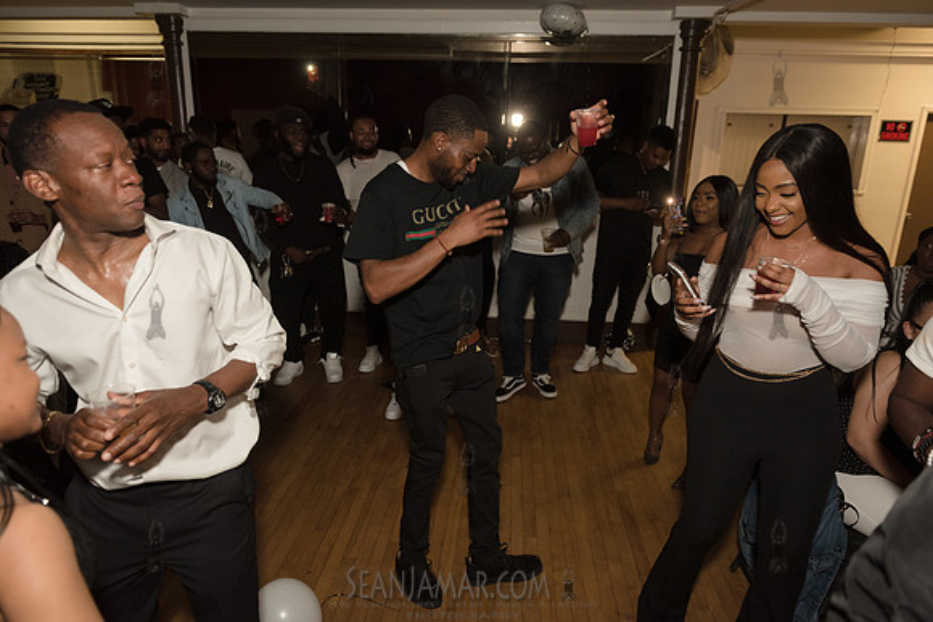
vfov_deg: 53.2
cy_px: 311
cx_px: 466
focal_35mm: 24
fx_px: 622
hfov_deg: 73.7
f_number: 3.5
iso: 2000
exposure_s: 1/320
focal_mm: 24
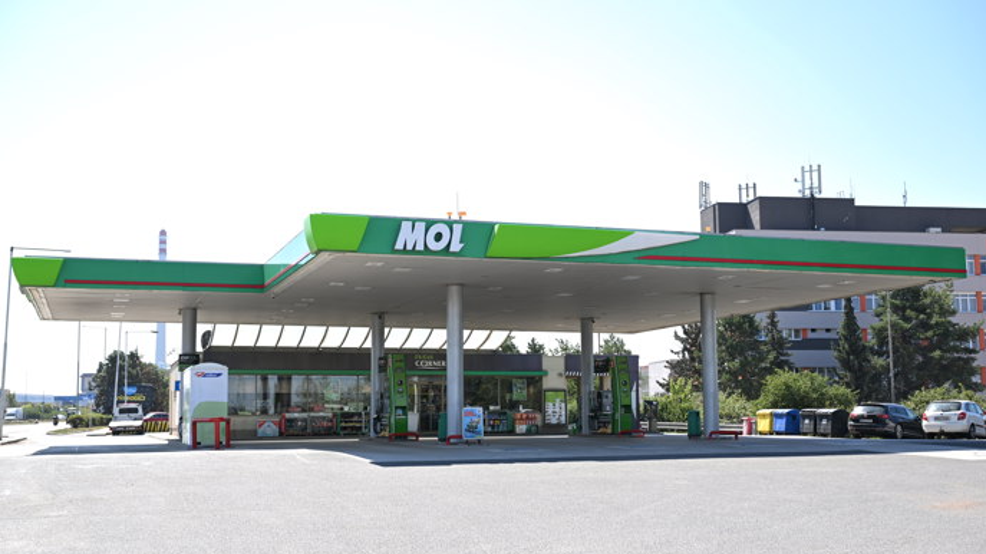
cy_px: 307
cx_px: 494
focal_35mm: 40
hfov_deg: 50.5
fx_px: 1046
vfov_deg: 29.7
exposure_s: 1/50
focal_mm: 38
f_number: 7.1
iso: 32
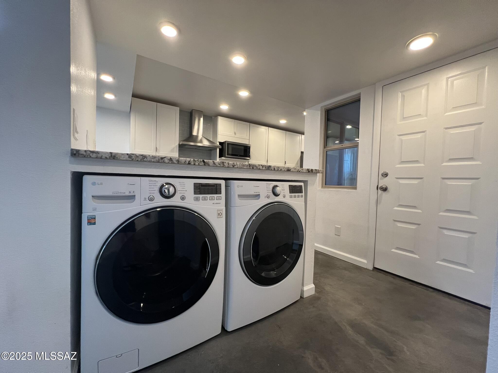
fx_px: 187
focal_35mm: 13
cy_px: 186
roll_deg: -1.6
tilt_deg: -2.4
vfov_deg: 89.9
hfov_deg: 106.2
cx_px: 249
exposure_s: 1/120
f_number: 1.8
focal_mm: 1.57
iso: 200
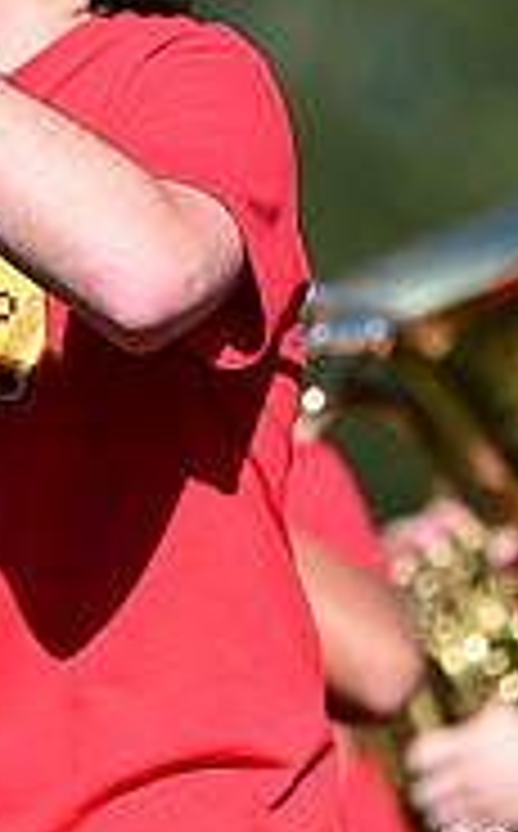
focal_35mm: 960
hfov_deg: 1.4
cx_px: -171
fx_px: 21769
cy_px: 283
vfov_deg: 2.2
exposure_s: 1/1600
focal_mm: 300
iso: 100
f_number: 2.8
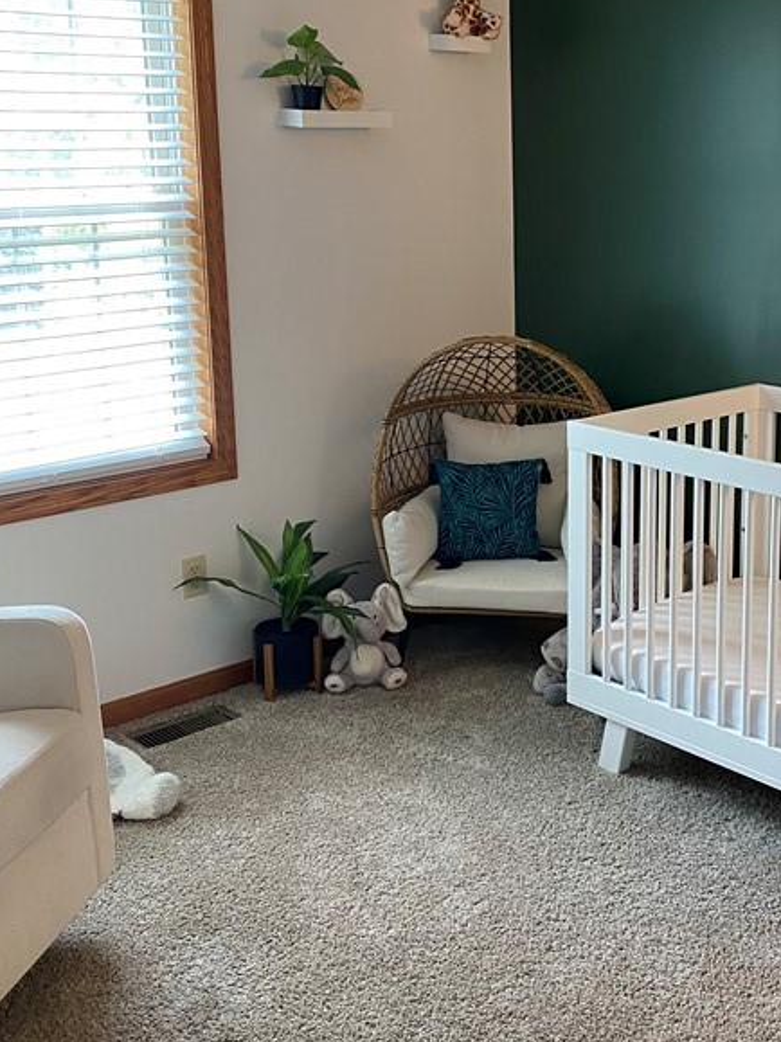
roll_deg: -0.8
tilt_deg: -10.5
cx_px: 644
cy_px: 416
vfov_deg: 41.1
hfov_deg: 30.6
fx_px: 1384
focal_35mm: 46
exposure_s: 1/60
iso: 160
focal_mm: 4.25
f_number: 1.8
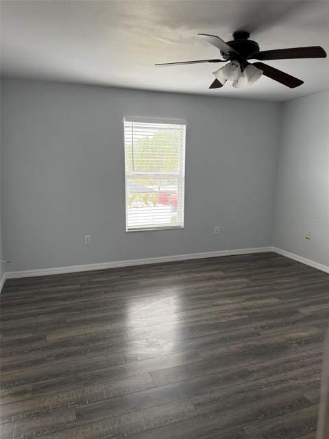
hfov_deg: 56.8
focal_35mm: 24
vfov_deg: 71.6
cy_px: 220
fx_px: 304
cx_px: 164
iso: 200
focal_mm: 6.76
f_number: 1.78
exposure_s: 1/198
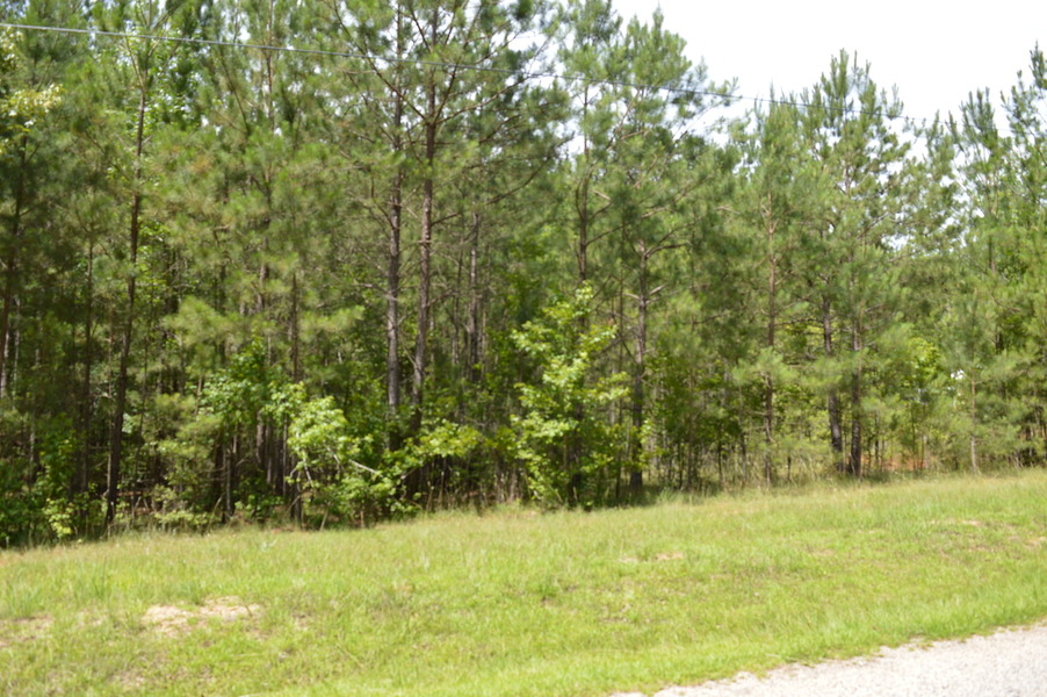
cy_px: 348
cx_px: 524
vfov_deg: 47.9
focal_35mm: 27
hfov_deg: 67.4
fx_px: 785
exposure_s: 1/160
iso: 100
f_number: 6.3
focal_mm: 18
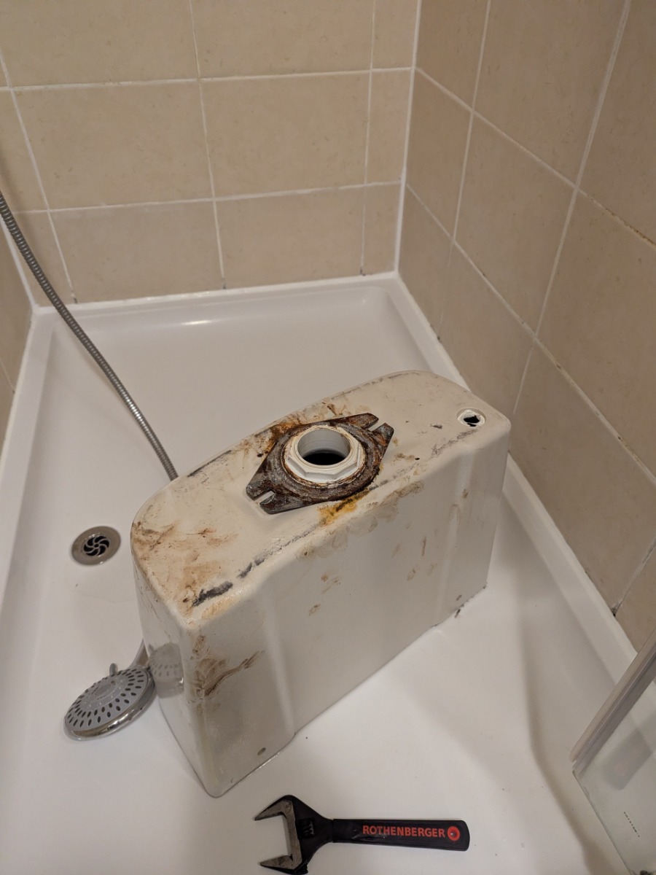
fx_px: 606
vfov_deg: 71.6
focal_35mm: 24
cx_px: 328
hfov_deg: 56.8
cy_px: 438
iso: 1579
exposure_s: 1/100
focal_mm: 6.81
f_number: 1.85
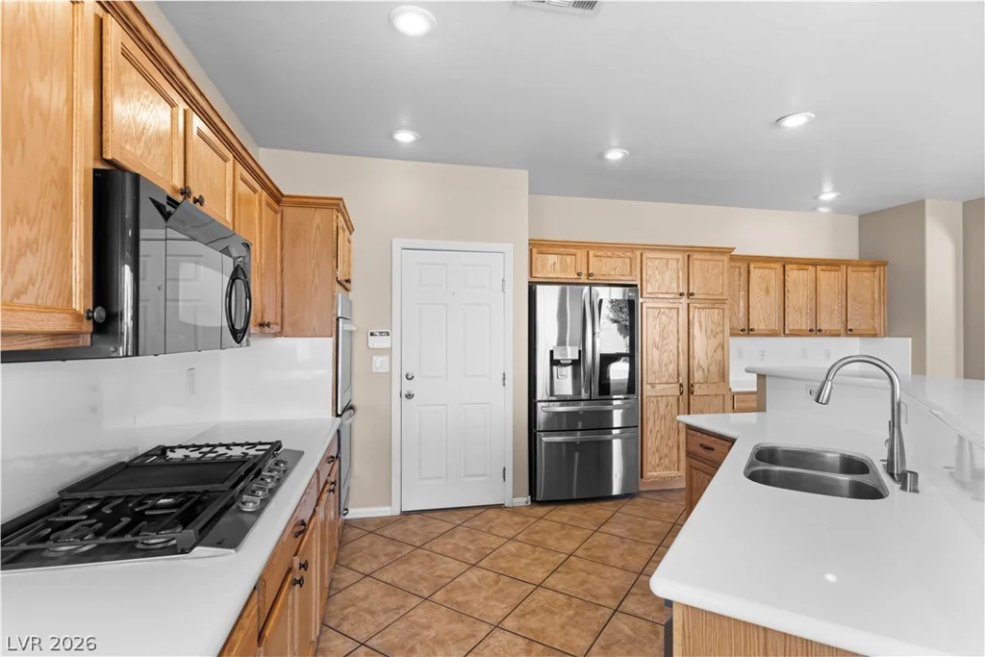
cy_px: 328
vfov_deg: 67.4
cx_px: 492
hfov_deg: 90.0
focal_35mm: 18
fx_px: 493
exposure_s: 1/13
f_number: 8
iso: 400
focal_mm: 18
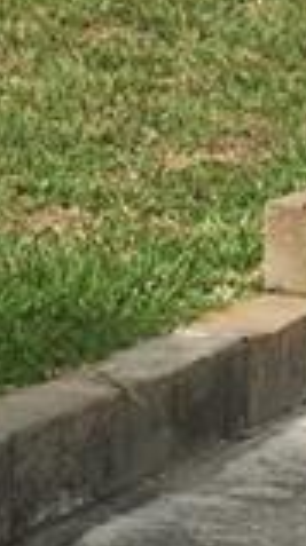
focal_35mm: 239
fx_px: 3460
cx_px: -76
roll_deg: +1.0
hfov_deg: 5.0
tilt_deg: +1.4
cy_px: -244
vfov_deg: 8.8
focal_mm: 4.15
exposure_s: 1/1832
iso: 25
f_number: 2.2
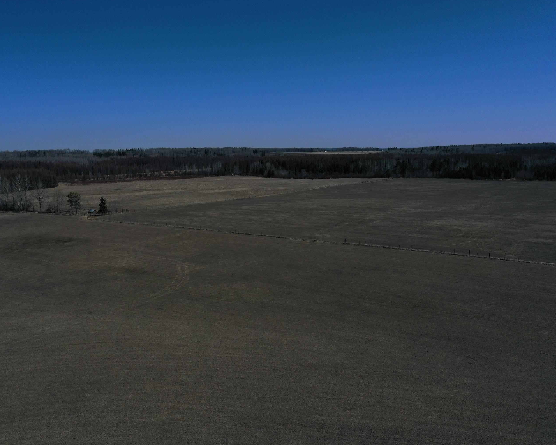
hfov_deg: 55.6
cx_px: 252
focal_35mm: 32
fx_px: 527
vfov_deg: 45.8
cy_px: 223
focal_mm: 10.26
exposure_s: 1/1250
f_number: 7.1
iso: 100
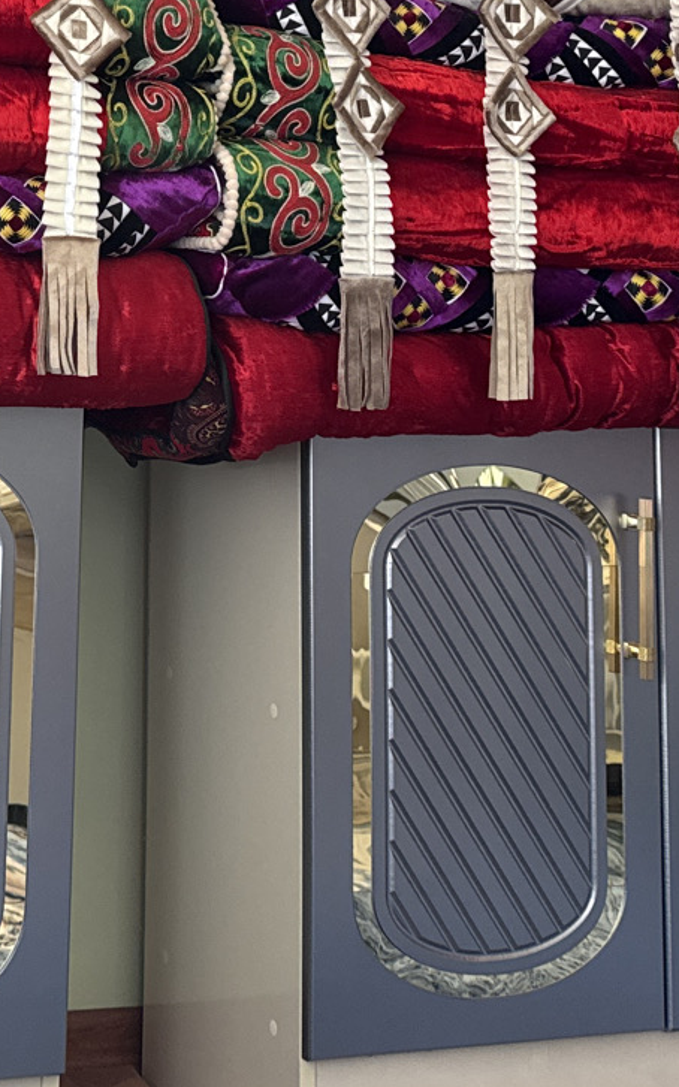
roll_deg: -3.1
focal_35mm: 70
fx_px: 2074
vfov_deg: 27.9
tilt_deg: +7.8
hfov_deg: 18.0
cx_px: -46
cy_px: 46
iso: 200
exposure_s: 1/63
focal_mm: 6.76
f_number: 1.78
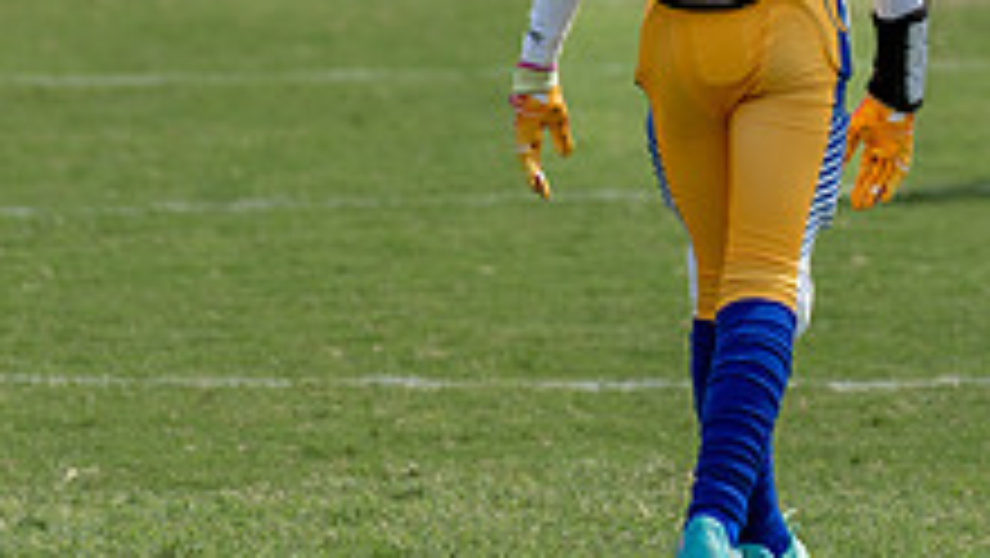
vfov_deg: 3.1
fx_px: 10374
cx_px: 576
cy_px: -324
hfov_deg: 5.5
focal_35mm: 395
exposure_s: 1/2500
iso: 100
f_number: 2.8
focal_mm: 102
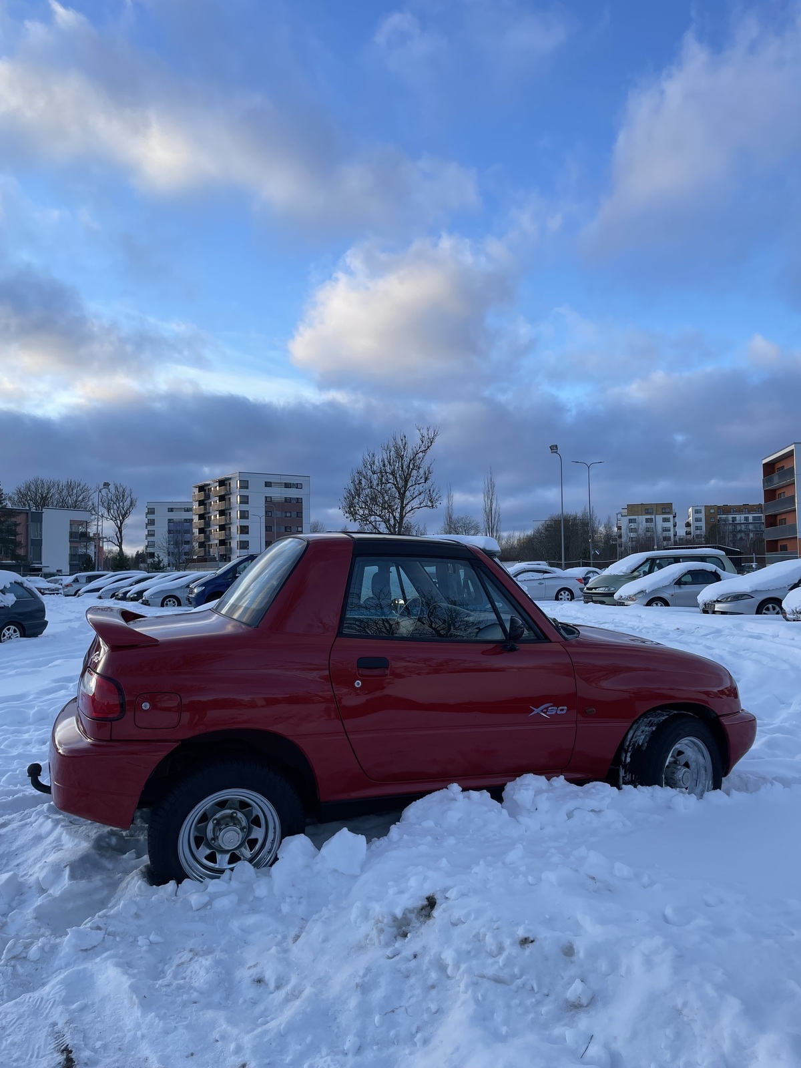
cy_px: 534
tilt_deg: +2.6
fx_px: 802
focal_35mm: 26
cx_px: 400
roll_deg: -1.1
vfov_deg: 67.3
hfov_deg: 53.1
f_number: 1.6
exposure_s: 1/888
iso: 32
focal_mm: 4.2
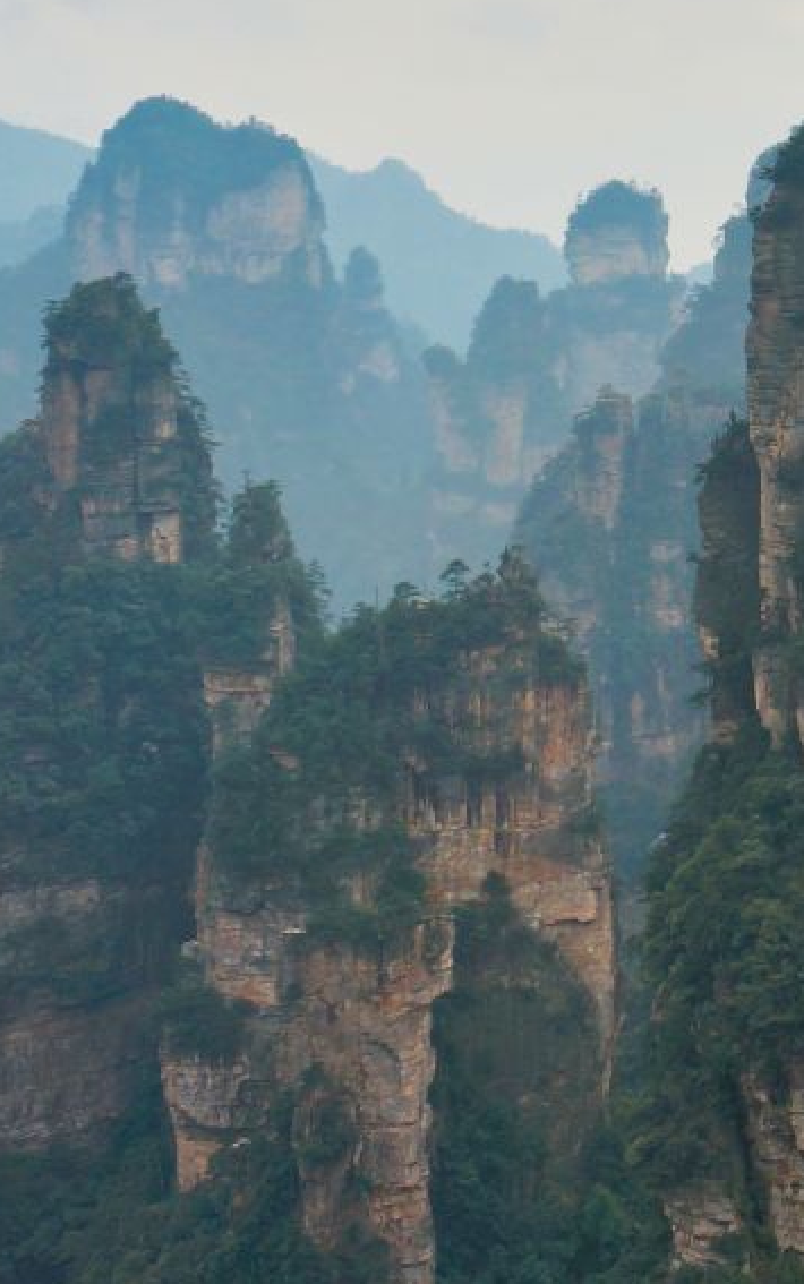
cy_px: 391
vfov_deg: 22.8
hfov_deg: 14.0
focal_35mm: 90
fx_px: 3167
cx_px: 994
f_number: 10
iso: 100
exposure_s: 1/160
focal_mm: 21
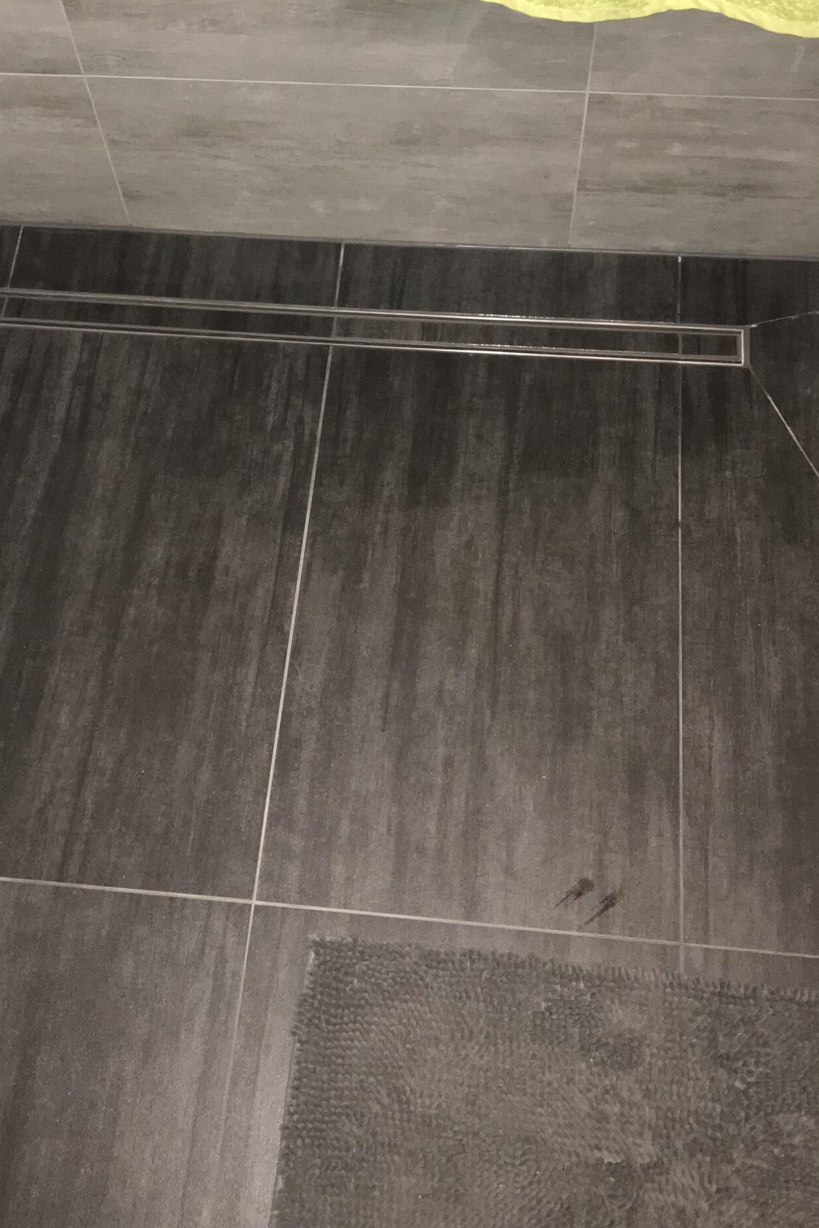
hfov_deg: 33.4
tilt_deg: -61.8
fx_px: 1365
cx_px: 350
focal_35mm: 40
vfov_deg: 48.4
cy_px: 544
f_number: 1.8
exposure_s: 1/17
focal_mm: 3.99
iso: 100
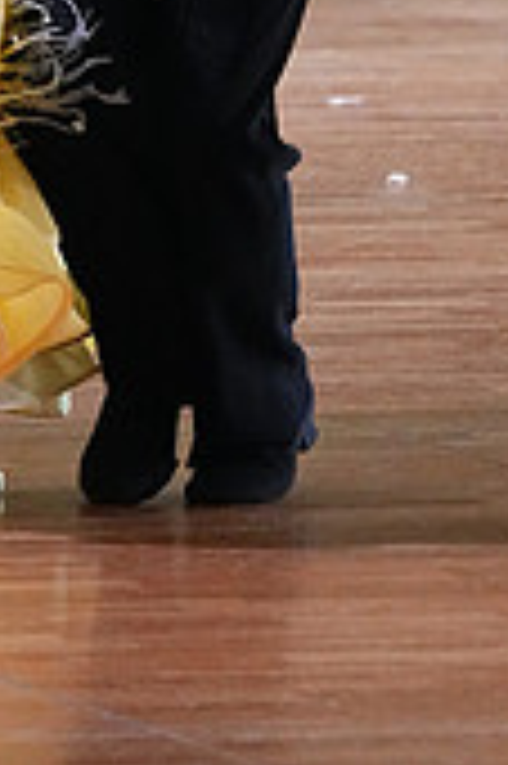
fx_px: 12449
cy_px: -531
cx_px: 218
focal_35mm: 587
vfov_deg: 3.5
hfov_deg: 2.3
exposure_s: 1/400
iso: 10000
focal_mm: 172
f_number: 5.6
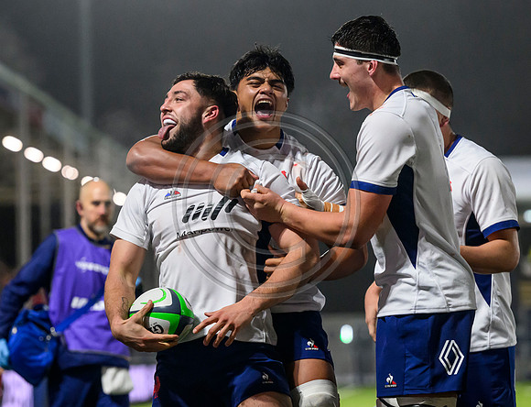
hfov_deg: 9.6
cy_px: 206
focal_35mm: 204
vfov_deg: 7.4
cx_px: 251
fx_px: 3146
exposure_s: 1/1000
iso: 6400
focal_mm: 145
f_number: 3.5
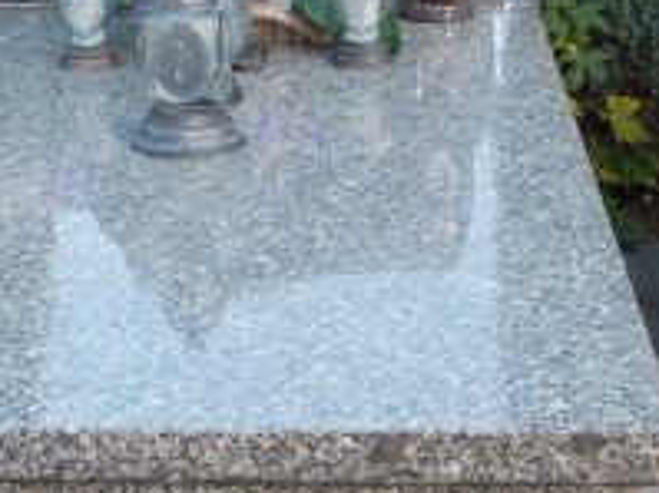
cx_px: 311
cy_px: 195
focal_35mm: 90
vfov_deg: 16.4
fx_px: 1712
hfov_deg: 21.8
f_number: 2.7
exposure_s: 1/250
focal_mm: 4
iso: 160
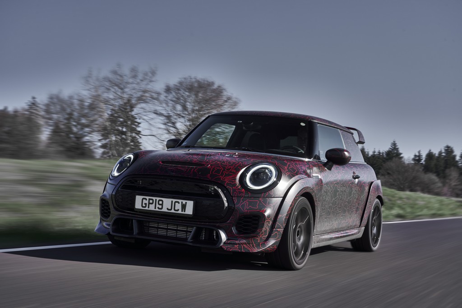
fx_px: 693
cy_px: 154
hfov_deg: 36.9
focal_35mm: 54
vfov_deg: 25.1
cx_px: 231
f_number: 13
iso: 100
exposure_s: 1/25
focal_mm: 54
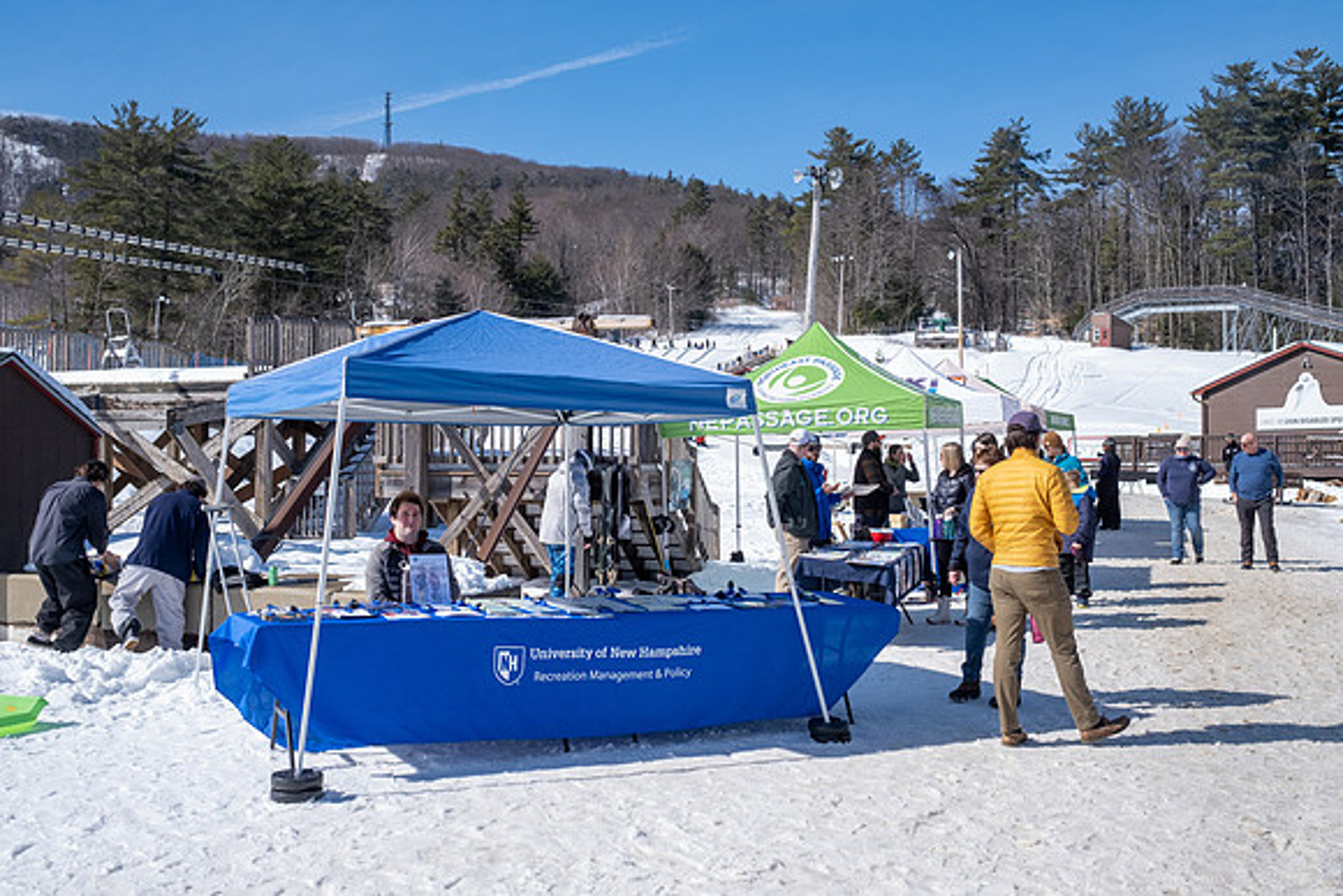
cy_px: 448
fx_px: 1306
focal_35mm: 35
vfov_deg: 37.9
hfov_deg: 54.4
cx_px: 672
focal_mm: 23
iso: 320
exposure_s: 1/1000
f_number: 5.6
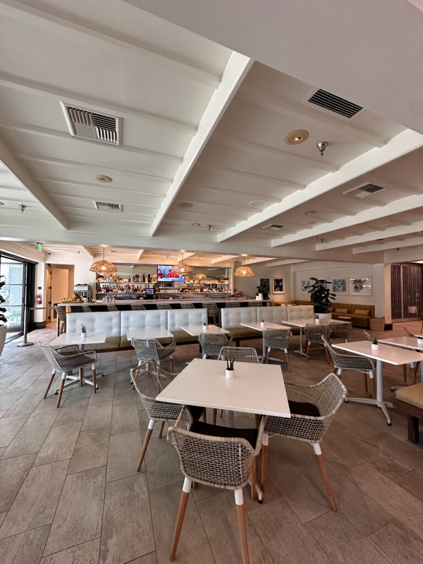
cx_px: 212
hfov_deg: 85.7
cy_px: 282
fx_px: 228
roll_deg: +0.0
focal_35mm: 14
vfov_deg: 102.1
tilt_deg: +1.8
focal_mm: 2.22
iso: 200
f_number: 2.2
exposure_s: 1/60
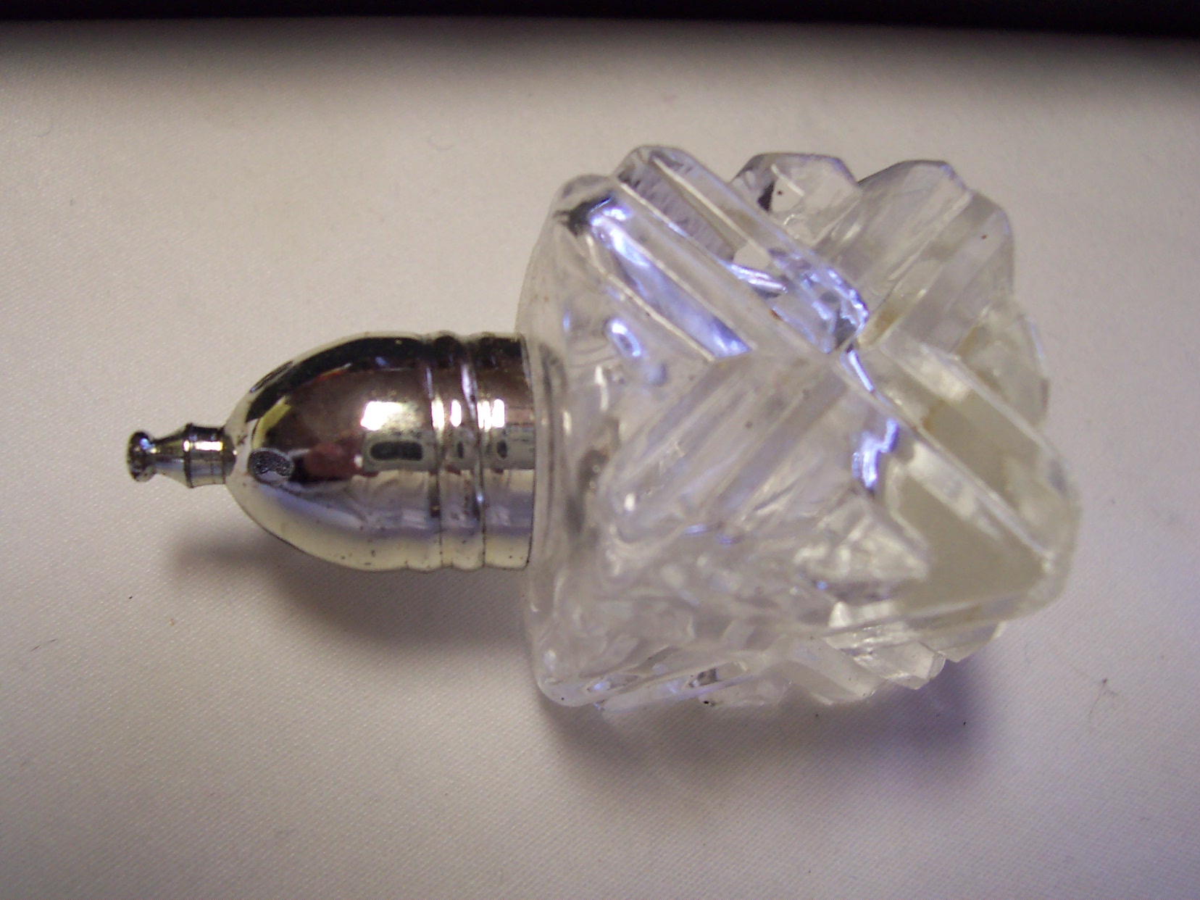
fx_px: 1283
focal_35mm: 37
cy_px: 450
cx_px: 600
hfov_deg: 50.1
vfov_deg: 38.7
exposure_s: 1/45
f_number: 2.8
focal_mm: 5.6
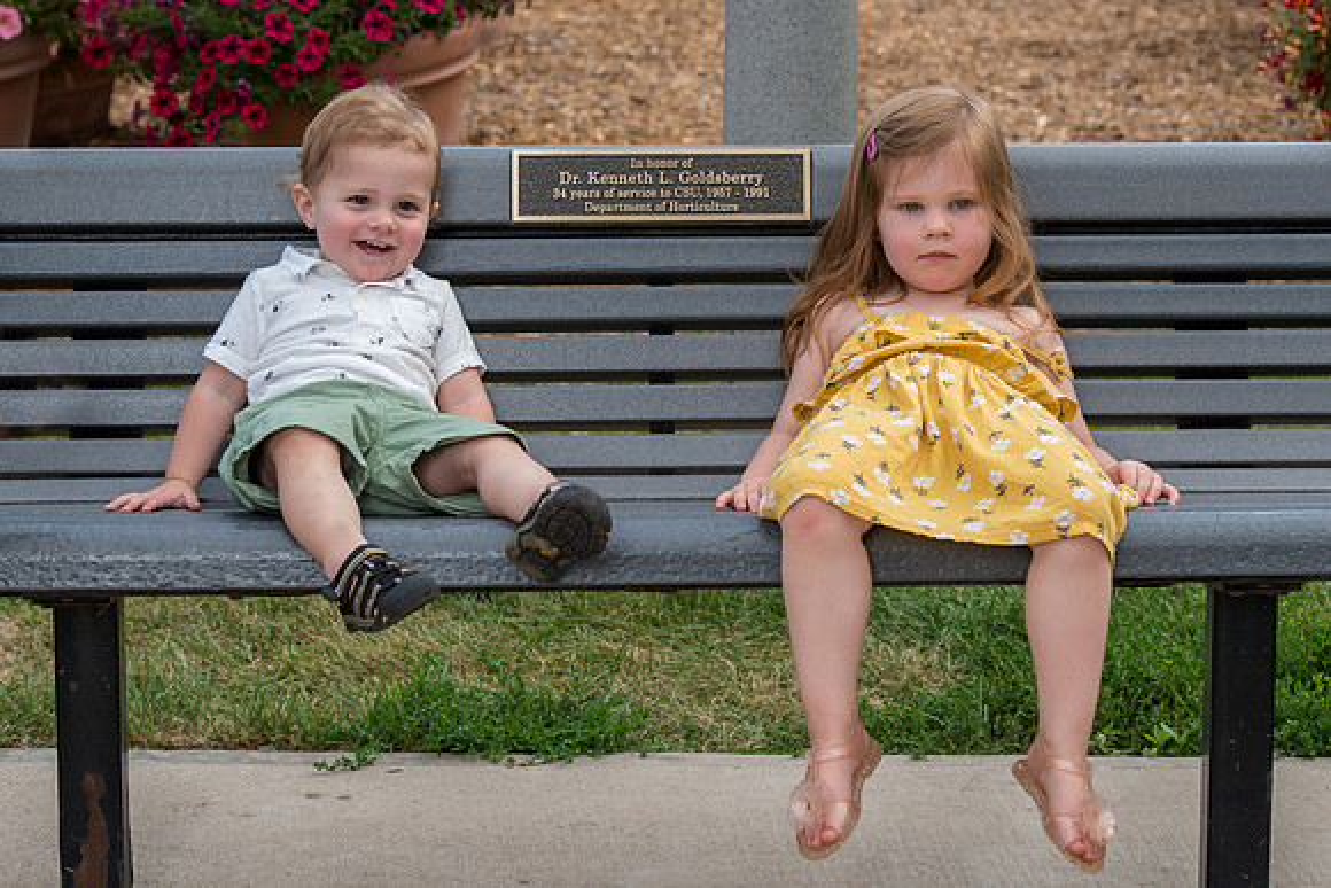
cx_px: 698
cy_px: 305
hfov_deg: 16.5
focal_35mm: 124
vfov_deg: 11.1
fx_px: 4584
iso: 400
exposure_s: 1/250
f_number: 6.3
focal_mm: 82
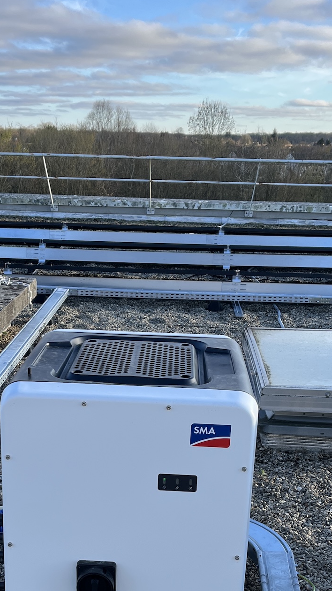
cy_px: 419
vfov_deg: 42.0
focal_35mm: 48
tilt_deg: -18.8
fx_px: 751
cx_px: 122
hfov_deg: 24.8
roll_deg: -1.5
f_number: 1.6
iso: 50
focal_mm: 5.1
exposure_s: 1/1009
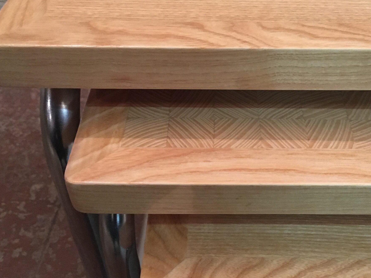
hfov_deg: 44.3
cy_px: 153
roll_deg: -1.6
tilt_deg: -43.8
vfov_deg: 34.3
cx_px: 237
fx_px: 450
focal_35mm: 42
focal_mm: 4.15
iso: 320
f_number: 2.2
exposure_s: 1/17
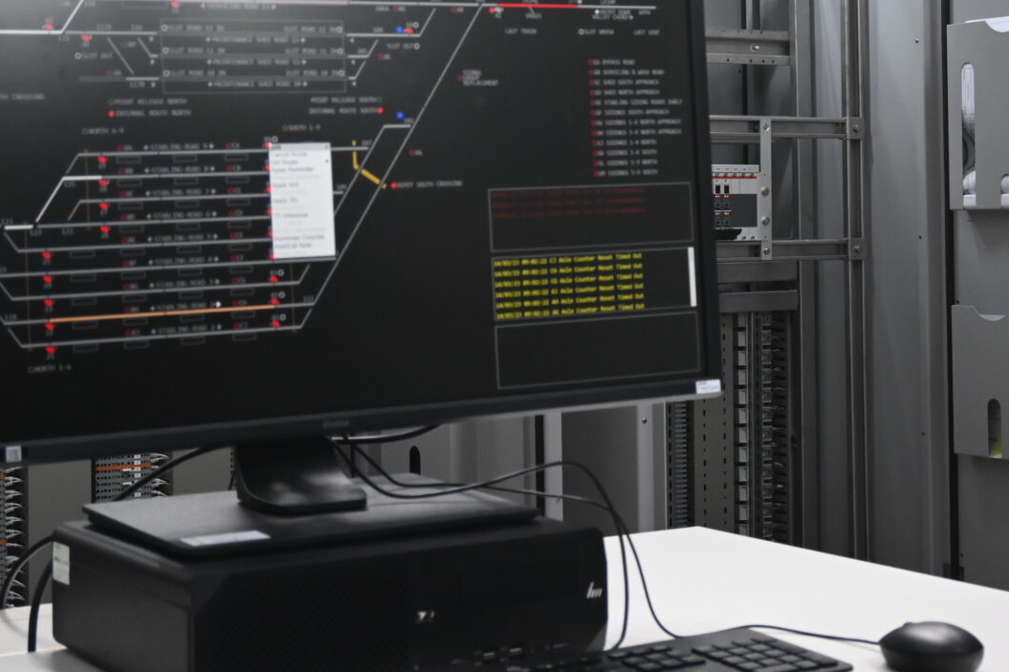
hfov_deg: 28.2
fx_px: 1990
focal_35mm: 71
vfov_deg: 19.0
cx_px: 688
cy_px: 158
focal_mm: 26
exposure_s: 1/80
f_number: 4.5
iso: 1600
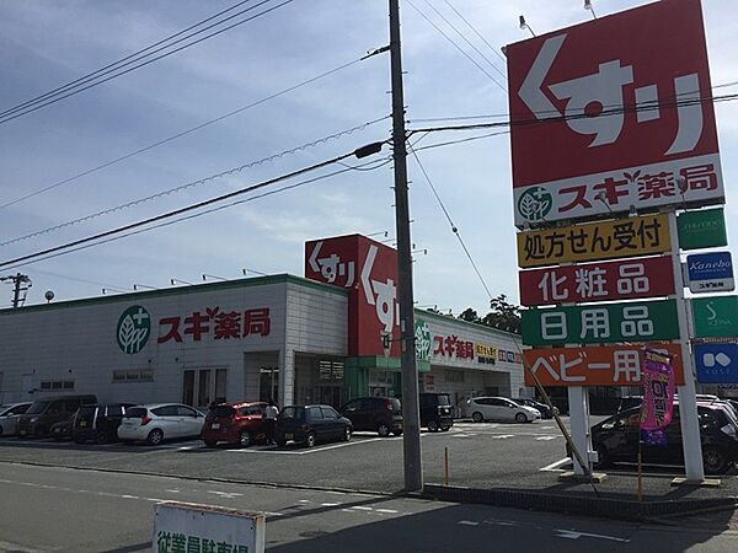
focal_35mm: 29
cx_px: 369
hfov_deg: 61.7
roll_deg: +0.2
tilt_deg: +11.0
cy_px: 276
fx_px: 618
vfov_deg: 48.2
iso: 32
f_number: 2.2
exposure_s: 1/4405
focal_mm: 4.15
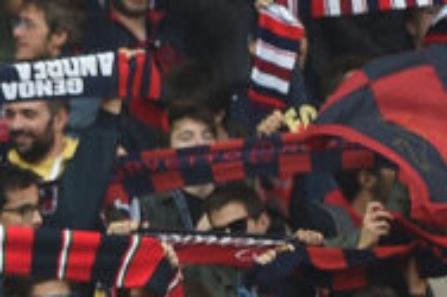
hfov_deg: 0.9
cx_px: -666
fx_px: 26994
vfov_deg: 0.6
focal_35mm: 2176
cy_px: 373
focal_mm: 400
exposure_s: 1/640
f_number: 3.2
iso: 500
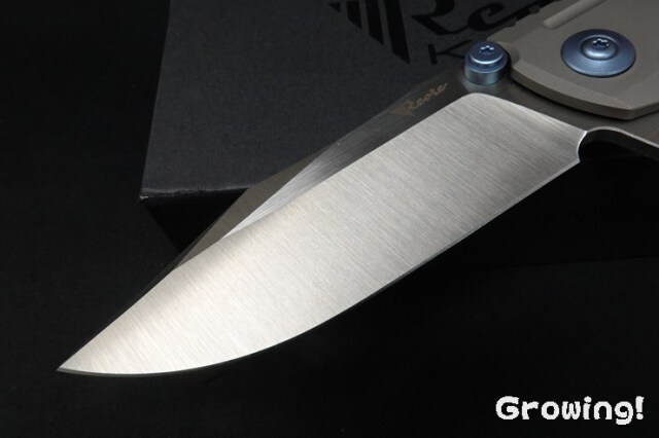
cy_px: 219
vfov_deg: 44.9
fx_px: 531
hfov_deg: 63.7
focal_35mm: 29
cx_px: 330
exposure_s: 1/30
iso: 640
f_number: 11
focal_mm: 10.83
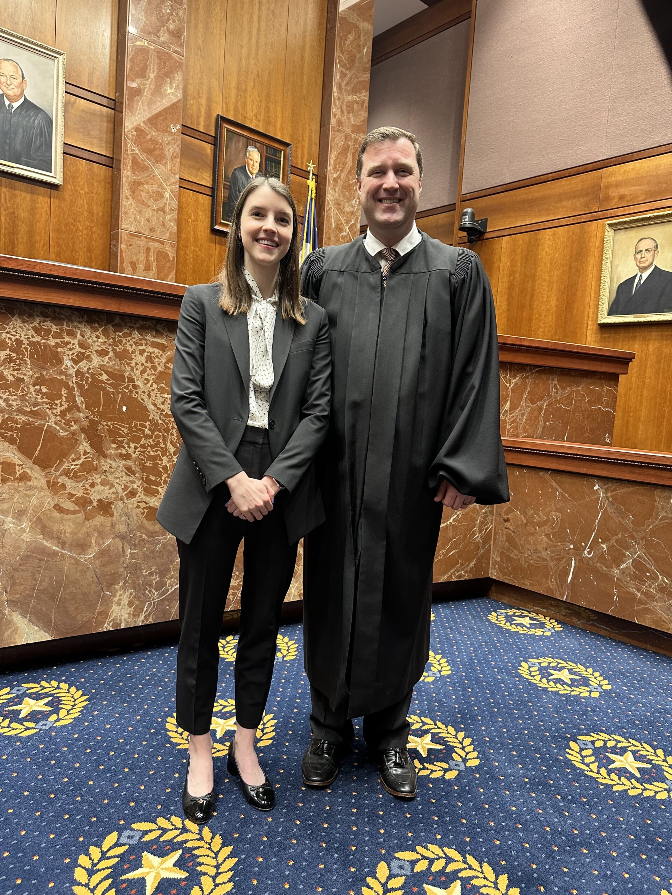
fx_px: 621
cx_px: 336
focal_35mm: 24
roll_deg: -4.4
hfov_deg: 56.8
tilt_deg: -3.6
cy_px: 448
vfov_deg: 71.6
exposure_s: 1/60
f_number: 1.78
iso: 200
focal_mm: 6.86
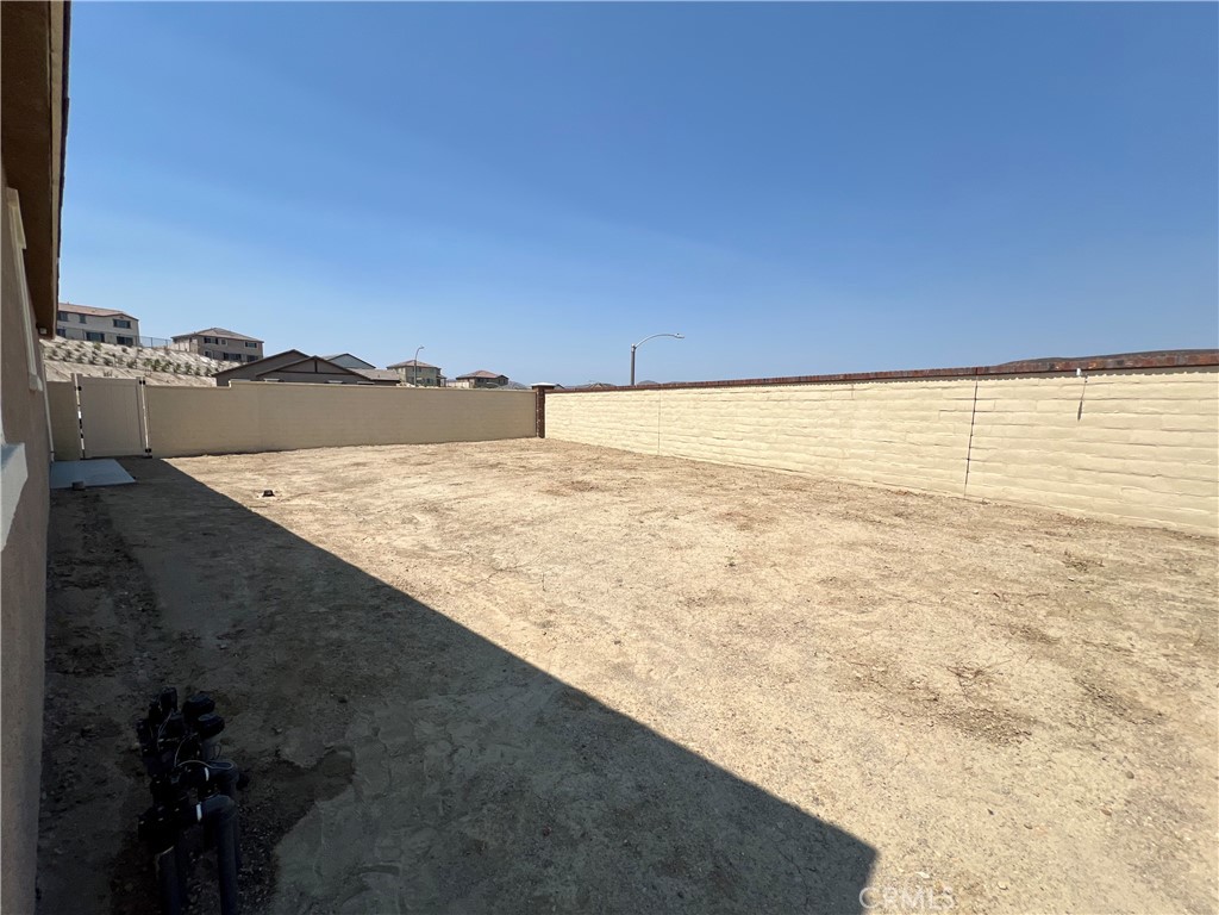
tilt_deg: -5.9
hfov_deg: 106.2
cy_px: 458
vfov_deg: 89.9
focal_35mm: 13
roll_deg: -0.2
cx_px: 610
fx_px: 458
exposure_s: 1/3534
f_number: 1.8
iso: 40
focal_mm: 1.57
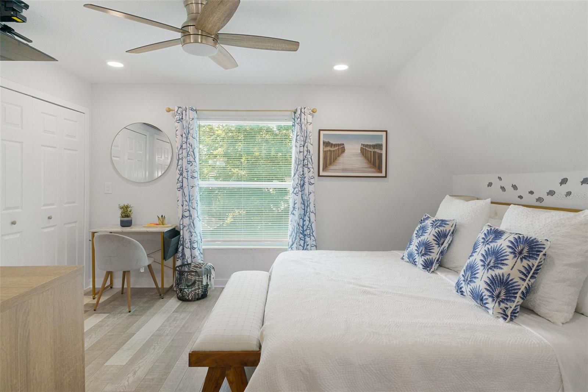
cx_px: 294
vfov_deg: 63.2
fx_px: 318
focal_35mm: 20
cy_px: 196
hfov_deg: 85.4
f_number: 8
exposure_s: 1/20
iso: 640
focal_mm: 13
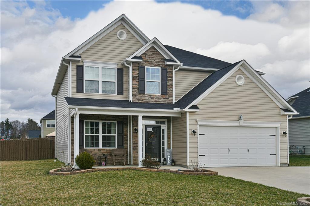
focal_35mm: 32
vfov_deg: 41.1
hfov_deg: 58.7
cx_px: 155
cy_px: 103
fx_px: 276
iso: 400
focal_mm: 32
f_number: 9
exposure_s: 1/320
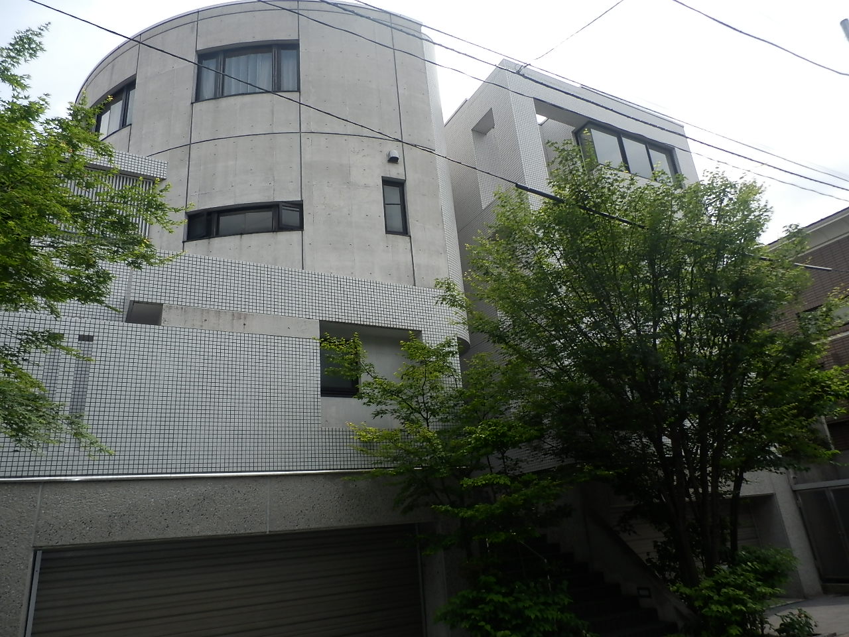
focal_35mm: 24
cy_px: 318
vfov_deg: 56.8
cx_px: 424
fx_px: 589
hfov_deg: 71.6
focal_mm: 4.2
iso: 80
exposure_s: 1/800
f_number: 3
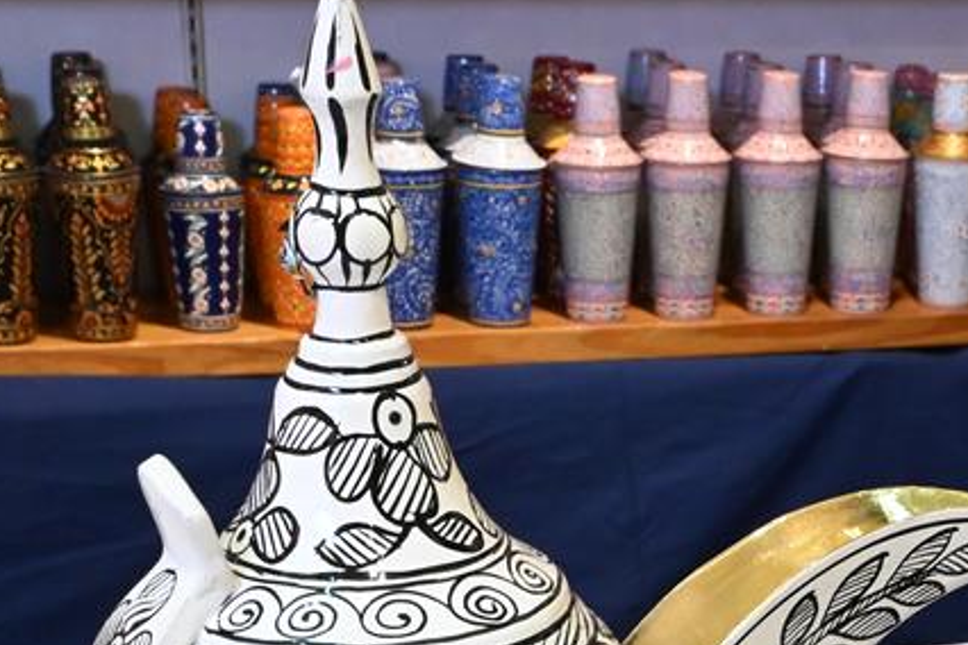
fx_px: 3005
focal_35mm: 112
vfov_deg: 11.8
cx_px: 977
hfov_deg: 17.8
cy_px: 911
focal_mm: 31.5
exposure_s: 1/20
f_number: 22
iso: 4500
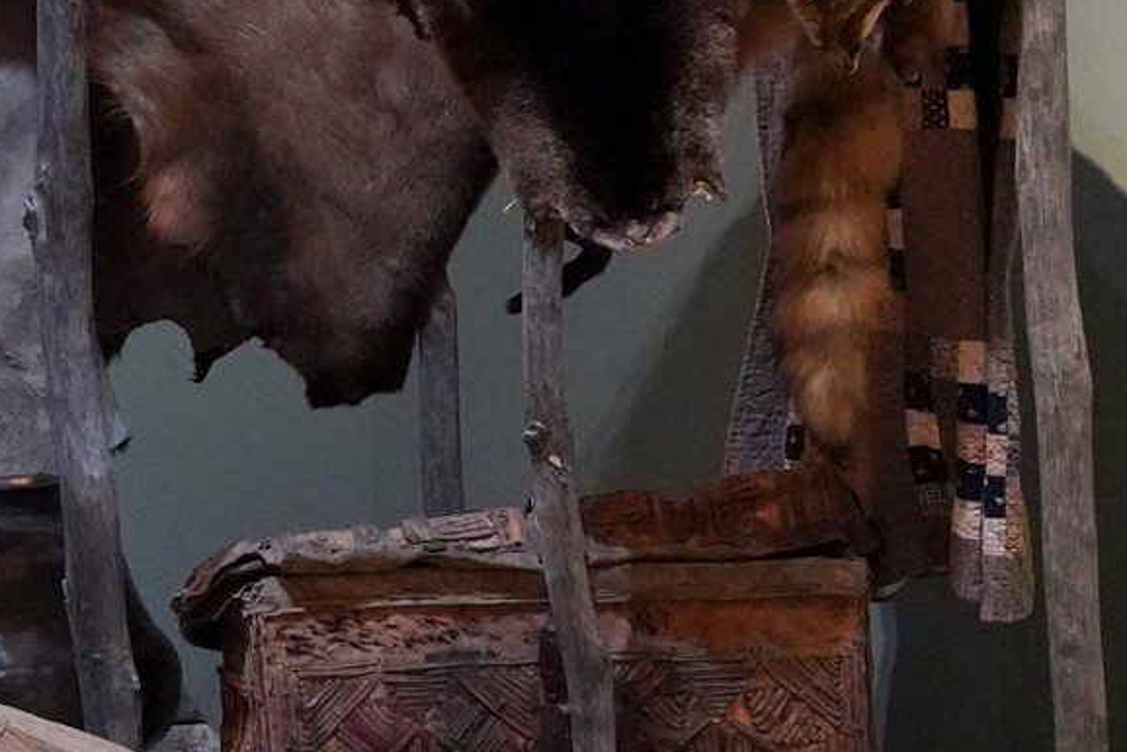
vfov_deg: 14.0
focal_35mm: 97
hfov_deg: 19.6
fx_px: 3037
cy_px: 668
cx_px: -275
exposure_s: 1/80
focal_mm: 28
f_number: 5.6
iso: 10000
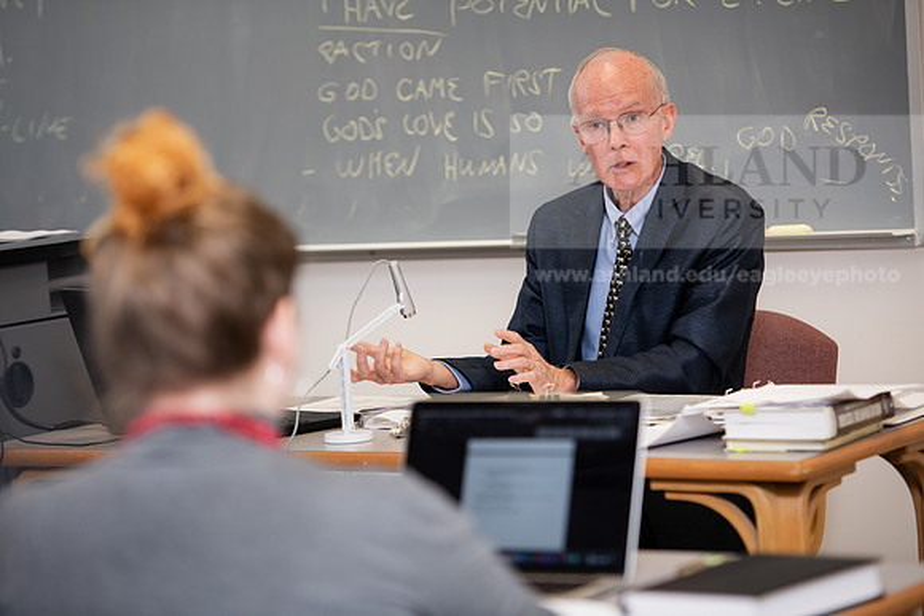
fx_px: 3132
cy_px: 308
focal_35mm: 122
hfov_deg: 16.8
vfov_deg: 11.2
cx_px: 462
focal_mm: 122
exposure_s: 1/200
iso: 640
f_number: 3.2
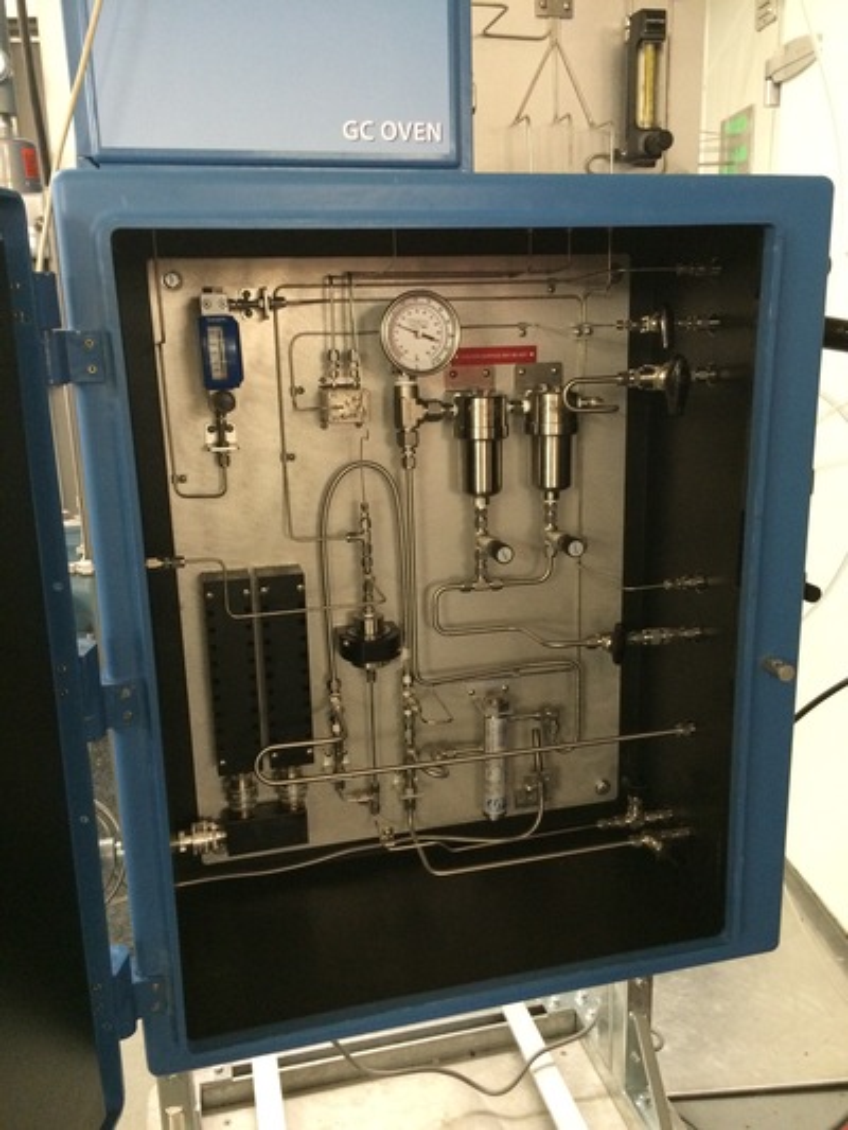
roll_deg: +2.5
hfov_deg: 48.2
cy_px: 565
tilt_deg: -13.9
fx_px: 947
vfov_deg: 61.6
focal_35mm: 29
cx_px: 424
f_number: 2.2
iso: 320
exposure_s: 1/20
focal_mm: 4.15
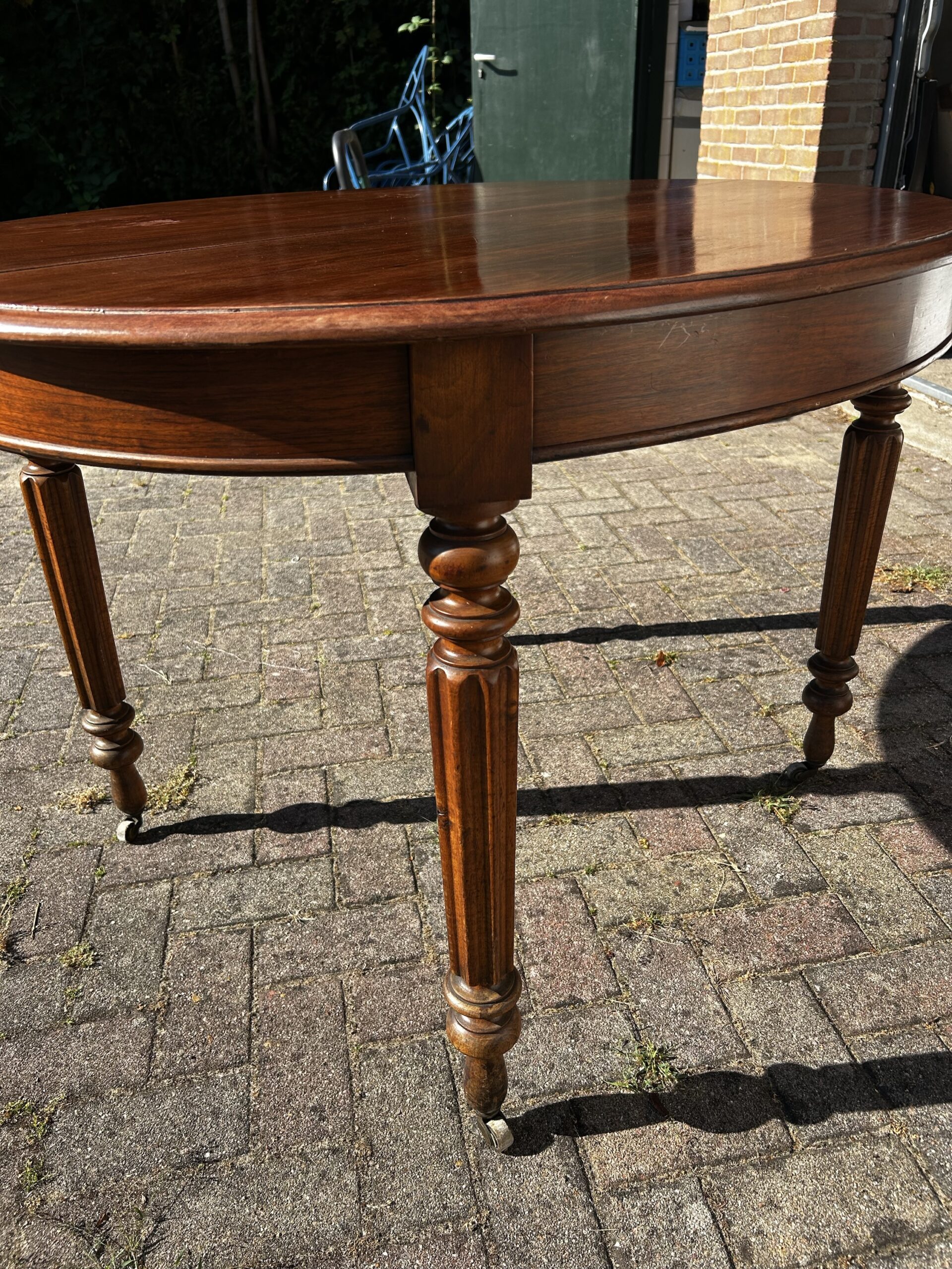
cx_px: 476
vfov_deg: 67.3
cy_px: 634
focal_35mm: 26
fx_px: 953
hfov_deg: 53.1
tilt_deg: -28.6
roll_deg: +0.4
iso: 50
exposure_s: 1/1972
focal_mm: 5.7
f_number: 1.5
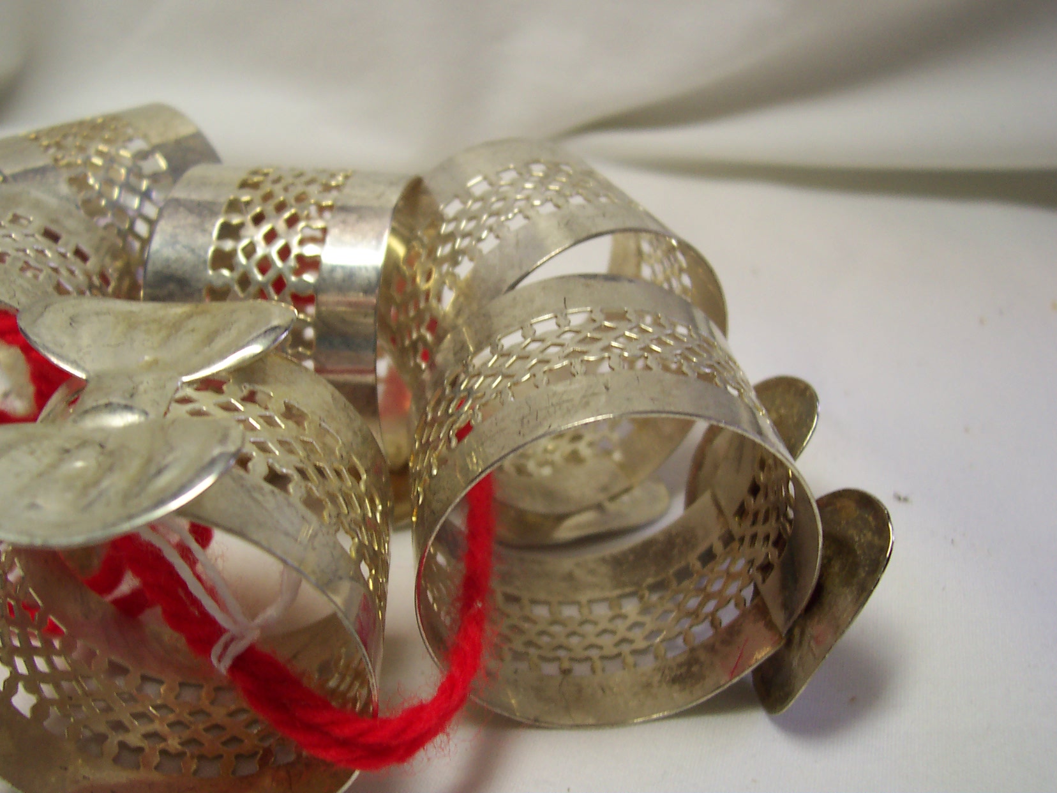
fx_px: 1130
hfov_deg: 50.1
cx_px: 528
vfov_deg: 38.7
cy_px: 396
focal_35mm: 37
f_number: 2.8
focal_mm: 5.6
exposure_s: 1/60
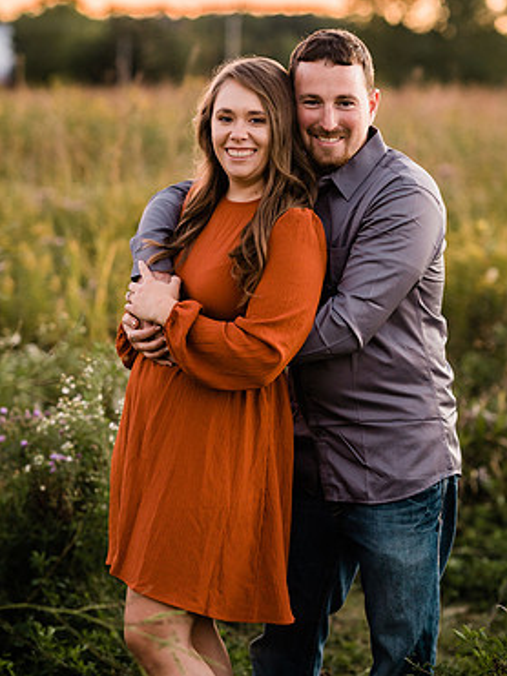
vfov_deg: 19.8
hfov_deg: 14.9
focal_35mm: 99
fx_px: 1934
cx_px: 242
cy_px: 301
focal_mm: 85
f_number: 2.5
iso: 500
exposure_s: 1/200
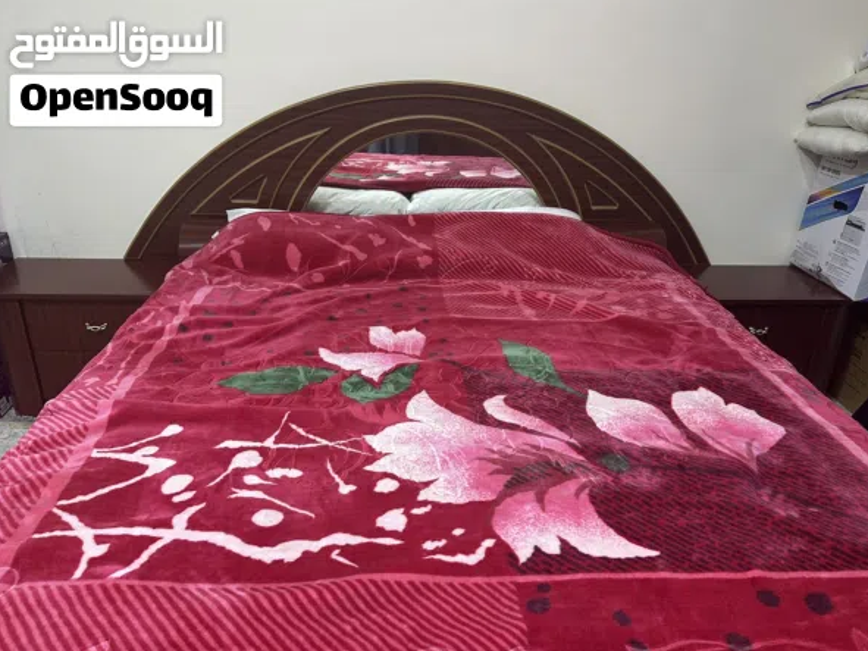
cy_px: 338
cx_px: 444
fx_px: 652
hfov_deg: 67.3
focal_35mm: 26
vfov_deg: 53.0
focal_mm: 6.86
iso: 200
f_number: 1.78
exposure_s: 1/50
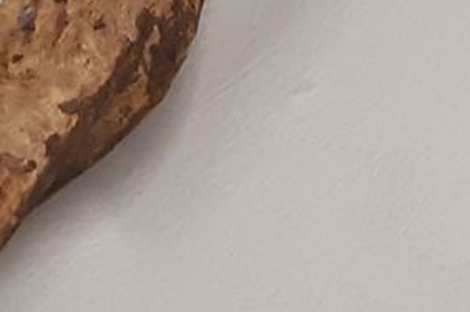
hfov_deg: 9.9
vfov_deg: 6.4
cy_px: -594
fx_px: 2556
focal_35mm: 196
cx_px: 847
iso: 160
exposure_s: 1/50
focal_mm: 3.93
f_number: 1.7
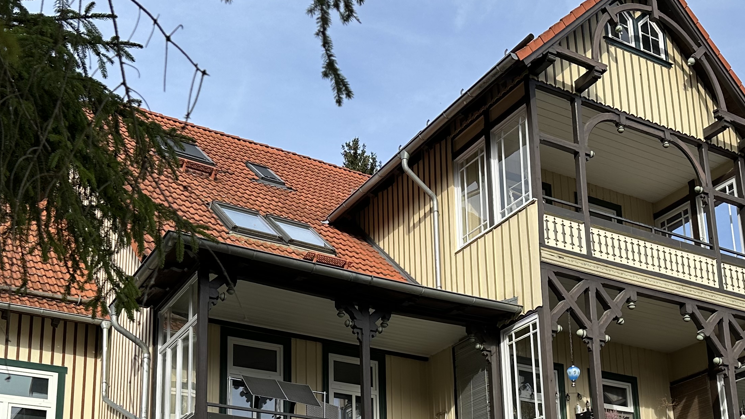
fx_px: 948
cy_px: 436
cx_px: 362
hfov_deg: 42.9
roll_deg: +1.4
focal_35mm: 48
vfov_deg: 23.7
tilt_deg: +14.2
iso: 80
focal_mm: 6.86
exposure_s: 1/2591
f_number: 1.78
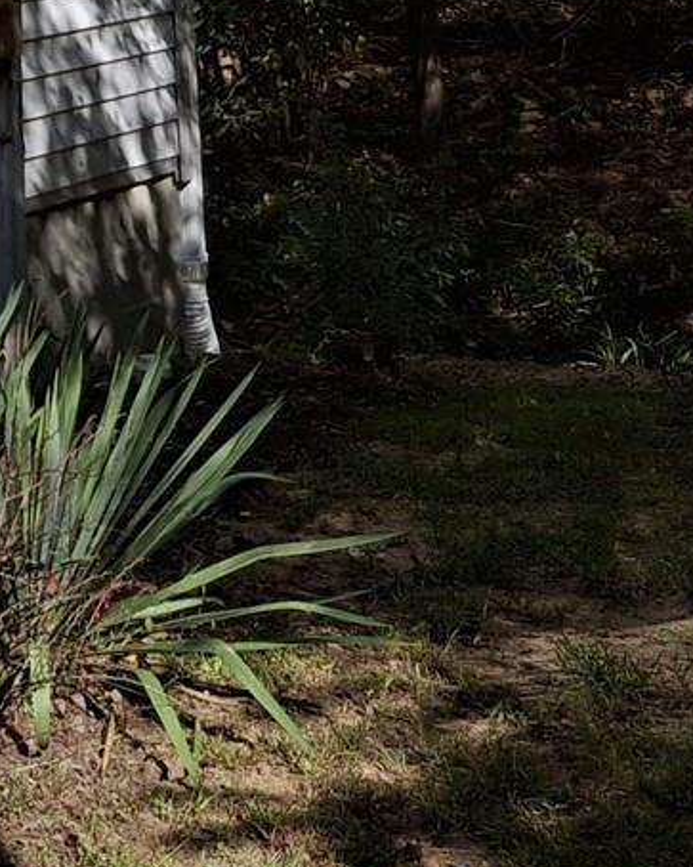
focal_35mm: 110
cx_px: -752
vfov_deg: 16.6
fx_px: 2821
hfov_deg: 12.2
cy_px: -206
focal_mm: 4.69
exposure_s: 1/2532
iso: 32
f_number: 1.8
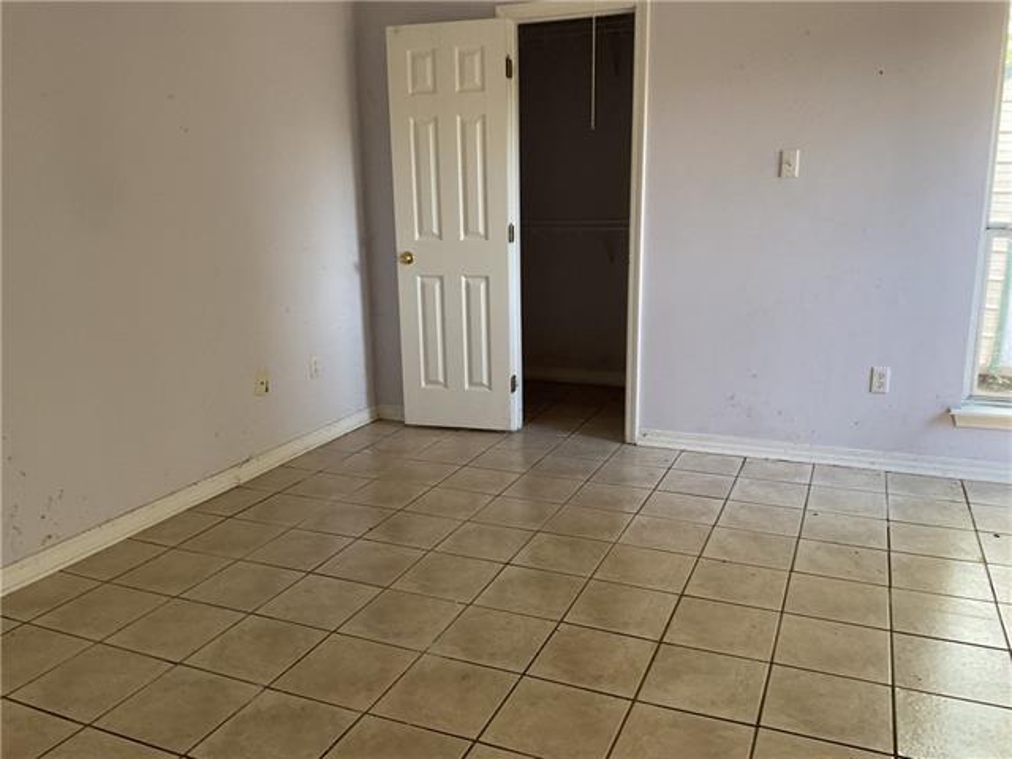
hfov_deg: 61.7
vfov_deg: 48.2
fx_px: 848
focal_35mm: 29
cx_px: 506
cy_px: 380
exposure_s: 1/60
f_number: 1.8
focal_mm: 3
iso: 100
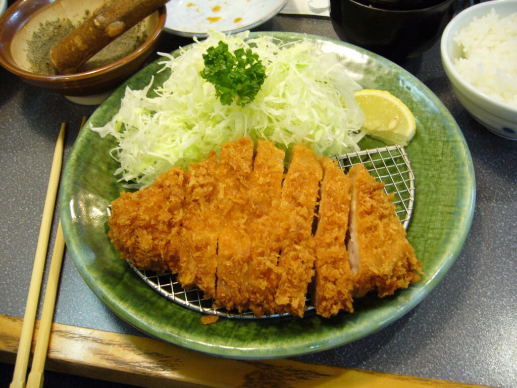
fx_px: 523
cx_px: 258
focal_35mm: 35
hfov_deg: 52.6
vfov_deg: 40.7
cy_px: 194
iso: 200
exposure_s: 1/8
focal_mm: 5.8
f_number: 2.8
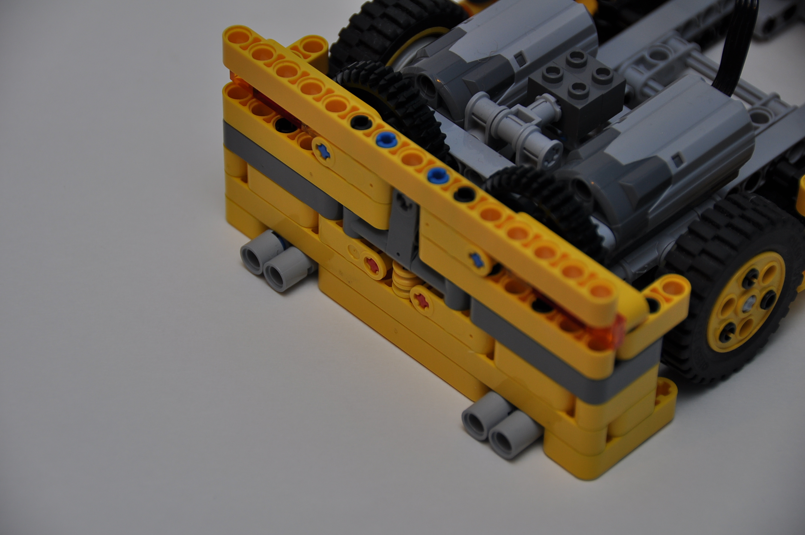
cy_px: 268
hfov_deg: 13.1
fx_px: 3518
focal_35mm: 158
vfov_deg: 8.7
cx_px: 402
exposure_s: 1/60
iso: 200
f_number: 5.3
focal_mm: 105
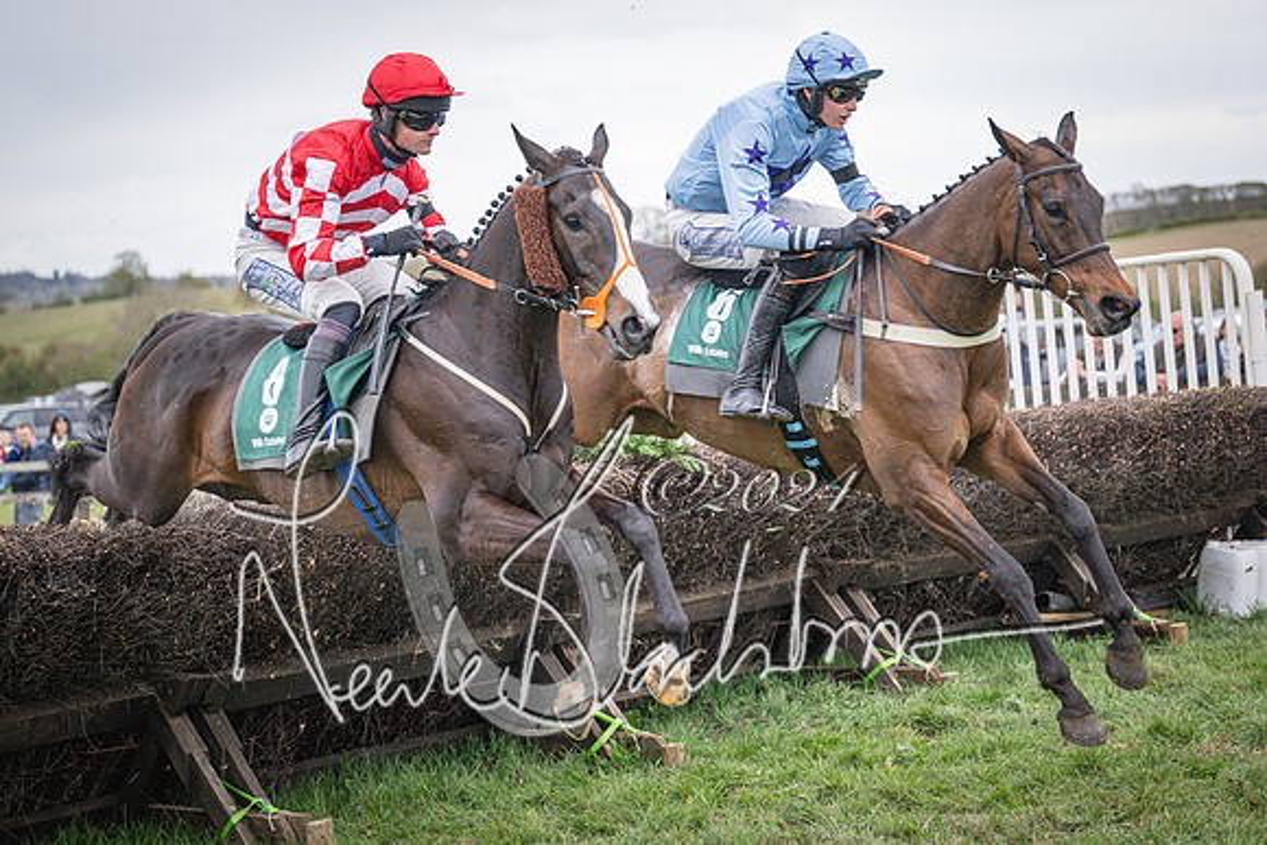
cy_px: 422
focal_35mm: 76
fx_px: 2679
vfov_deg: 17.9
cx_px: 689
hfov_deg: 26.6
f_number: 2.8
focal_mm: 70
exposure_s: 1/1600
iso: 800
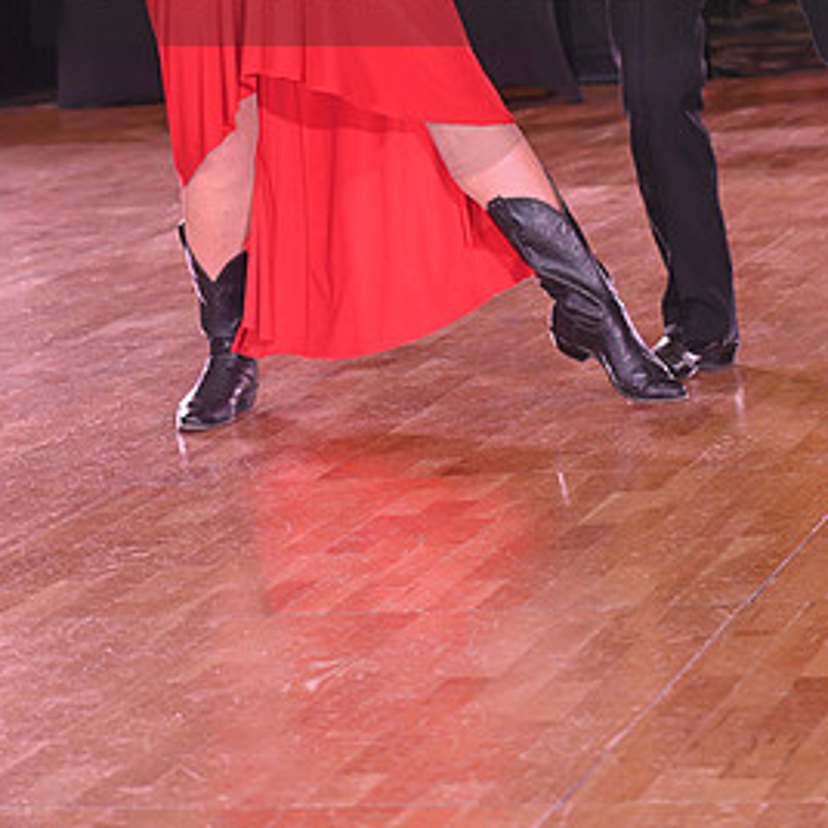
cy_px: -56
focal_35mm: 180
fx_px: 4871
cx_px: 459
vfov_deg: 9.6
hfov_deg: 9.7
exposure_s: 1/200
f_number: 5.6
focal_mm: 98
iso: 2000
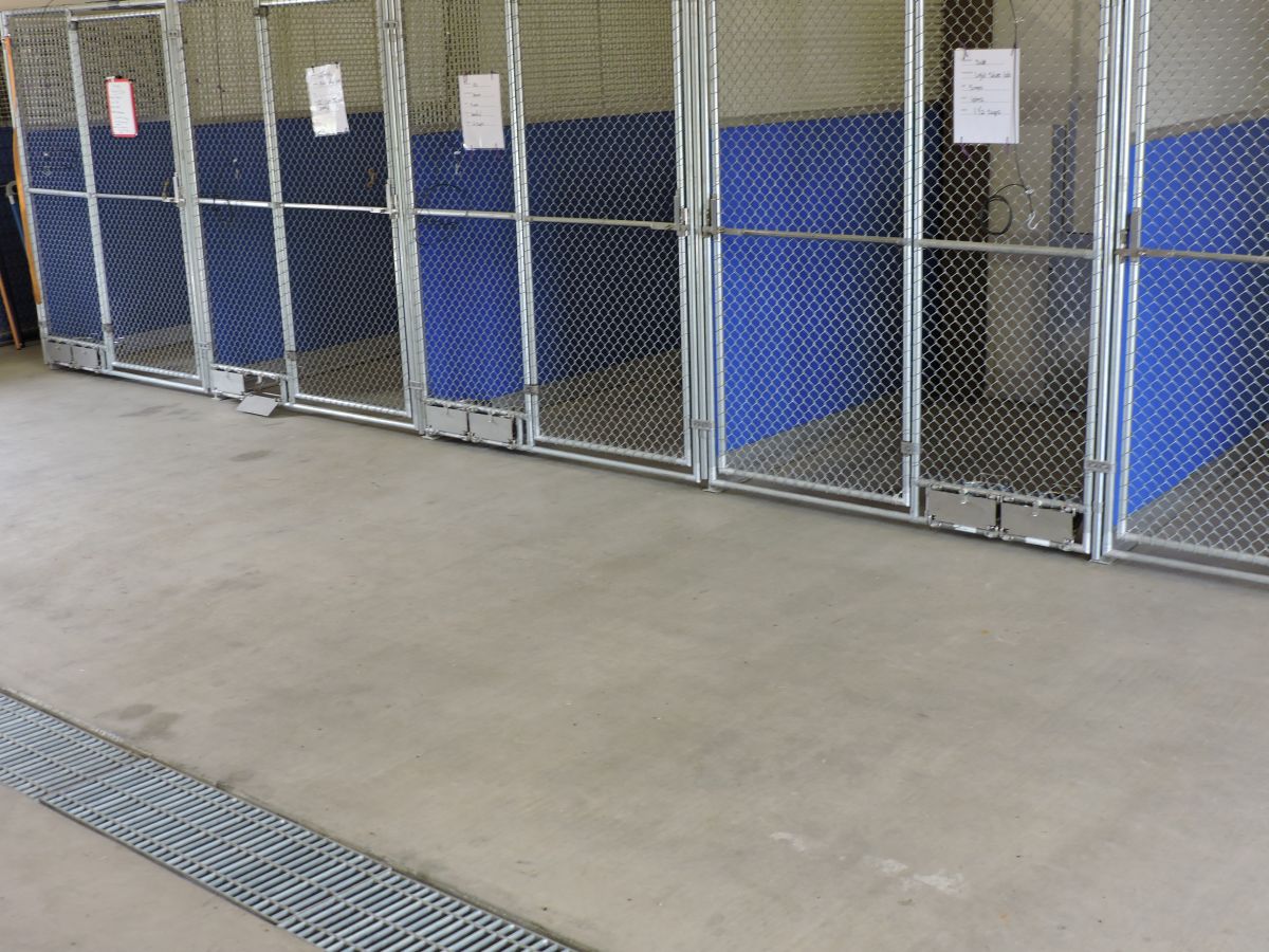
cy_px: 476
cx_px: 634
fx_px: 1576
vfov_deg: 33.6
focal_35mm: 43
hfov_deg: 43.9
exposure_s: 1/50
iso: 180
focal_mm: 7.7
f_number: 3.4
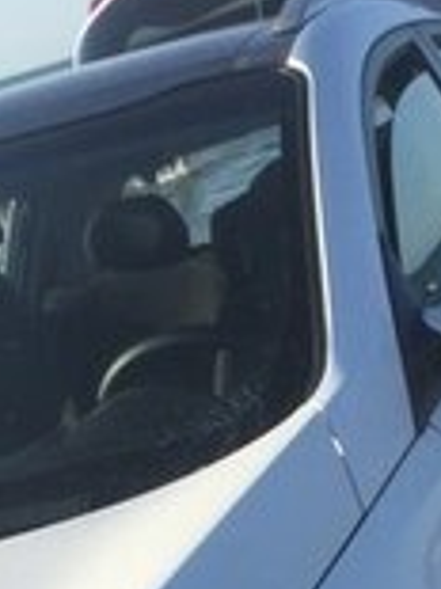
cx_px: 338
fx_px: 1582
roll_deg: +18.4
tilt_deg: -24.5
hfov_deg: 15.8
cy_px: 699
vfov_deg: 19.9
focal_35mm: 93
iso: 32
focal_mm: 4.15
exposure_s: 1/1799
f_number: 2.2
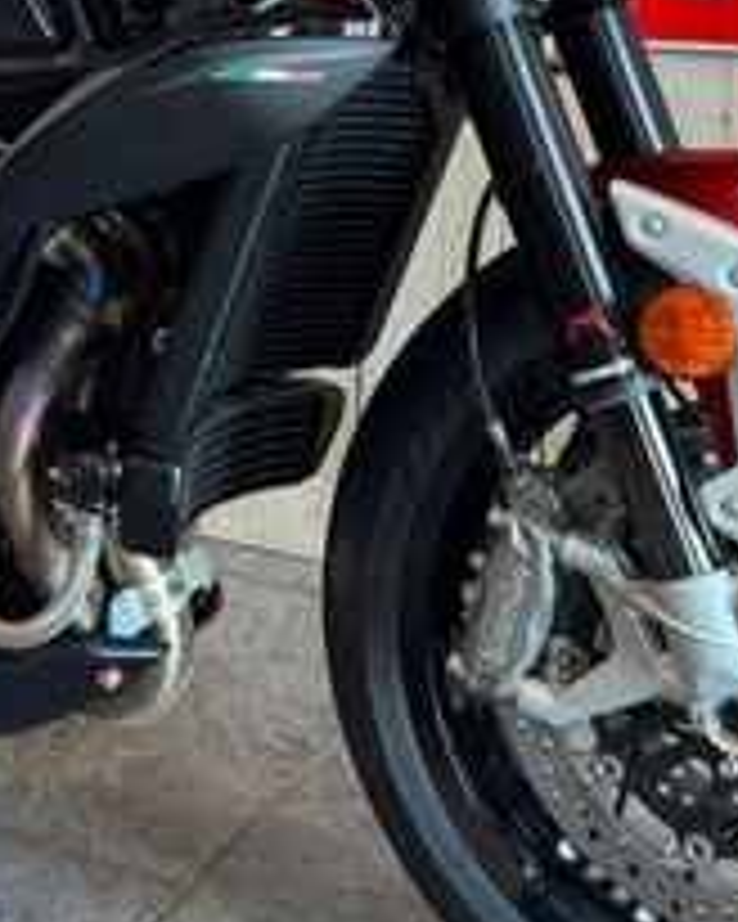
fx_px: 1993
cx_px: 86
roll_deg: +0.7
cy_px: 180
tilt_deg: -10.1
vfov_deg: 25.6
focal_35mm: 73
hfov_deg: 20.6
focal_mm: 6.76
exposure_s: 1/50
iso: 250
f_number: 1.78
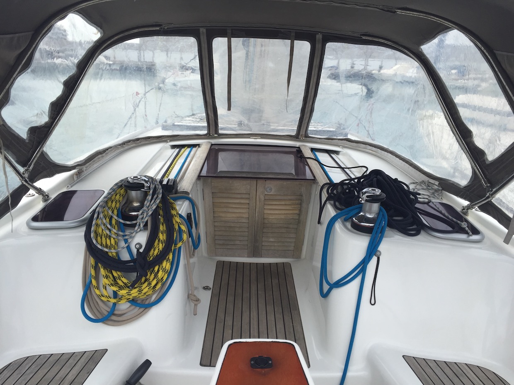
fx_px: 431
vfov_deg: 48.2
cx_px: 257
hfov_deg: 61.7
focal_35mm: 29
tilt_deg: -16.4
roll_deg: -3.2
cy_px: 192
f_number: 2.2
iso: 32
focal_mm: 4.15
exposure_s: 1/879
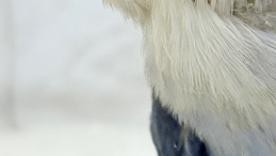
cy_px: -16
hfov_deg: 15.1
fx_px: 1025
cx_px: 263
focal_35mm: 140
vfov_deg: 8.6
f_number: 1.6
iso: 80
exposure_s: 1/100
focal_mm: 5.96
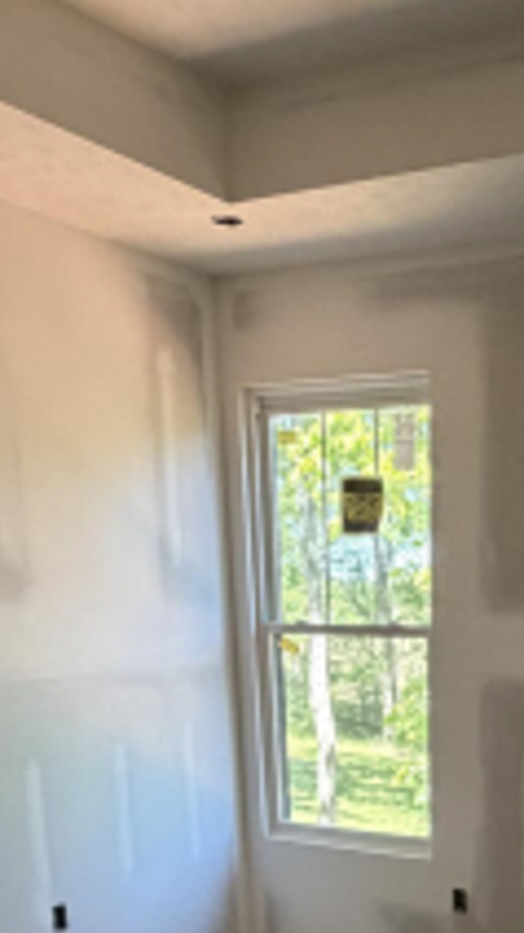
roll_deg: -0.4
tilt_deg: -21.3
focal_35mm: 48
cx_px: 531
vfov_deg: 36.7
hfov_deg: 23.8
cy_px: 1008
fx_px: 1188
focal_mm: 2.22
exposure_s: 1/98
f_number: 2.2
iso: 320
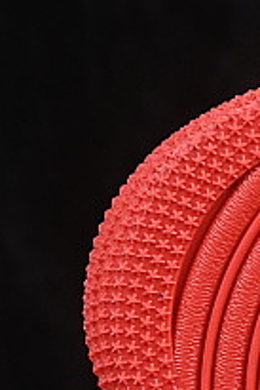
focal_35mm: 395
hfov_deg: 3.4
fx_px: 4272
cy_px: 122
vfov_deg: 5.2
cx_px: 784
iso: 160
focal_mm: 50
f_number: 6.3
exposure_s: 1/60
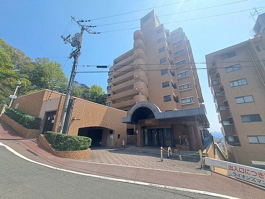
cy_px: 100
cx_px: 132
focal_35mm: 13
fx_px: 100
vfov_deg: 89.9
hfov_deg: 106.2
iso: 50
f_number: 2.2
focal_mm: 1.74
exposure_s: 1/1100
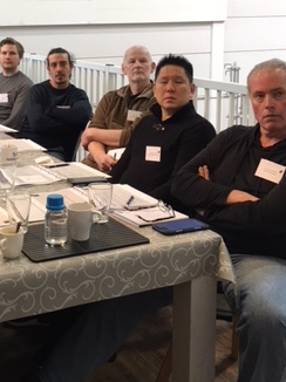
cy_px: 116
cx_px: 28
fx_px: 629
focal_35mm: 57
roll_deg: +1.1
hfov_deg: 24.9
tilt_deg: -7.2
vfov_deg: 33.4
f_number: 2.2
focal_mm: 4.15
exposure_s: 1/17
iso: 32
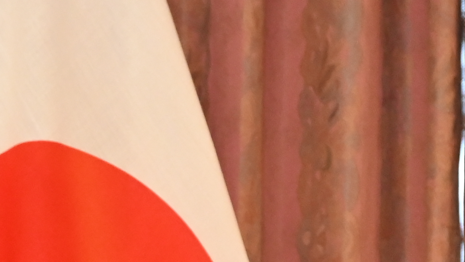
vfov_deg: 2.7
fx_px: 5413
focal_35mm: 439
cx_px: -619
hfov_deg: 4.8
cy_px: 672
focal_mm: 81
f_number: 5.6
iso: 3200
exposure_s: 1/160
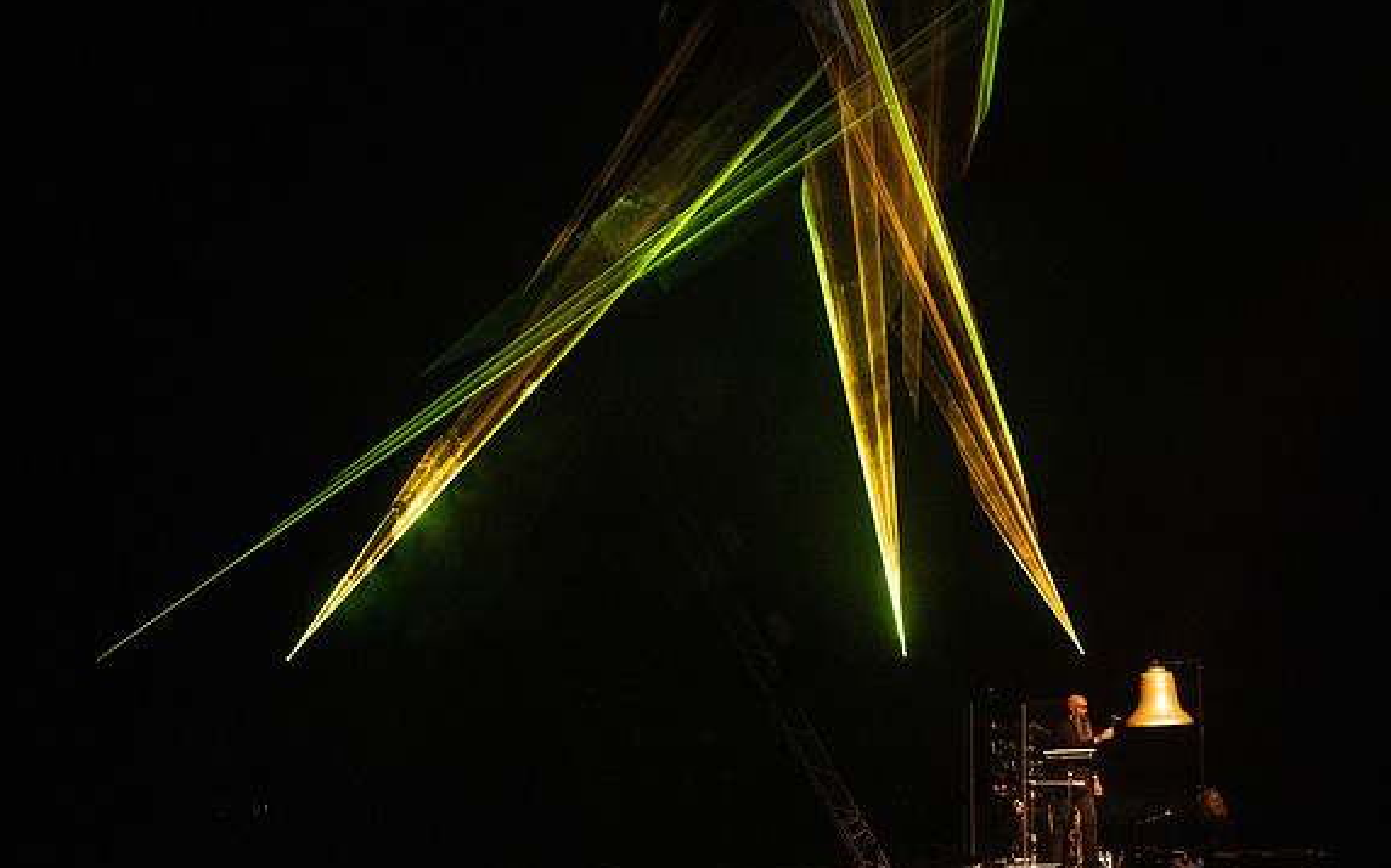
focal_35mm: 91
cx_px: 703
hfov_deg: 22.8
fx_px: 3448
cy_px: 458
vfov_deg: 14.3
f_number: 5.6
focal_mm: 88
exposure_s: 1/250
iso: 6400
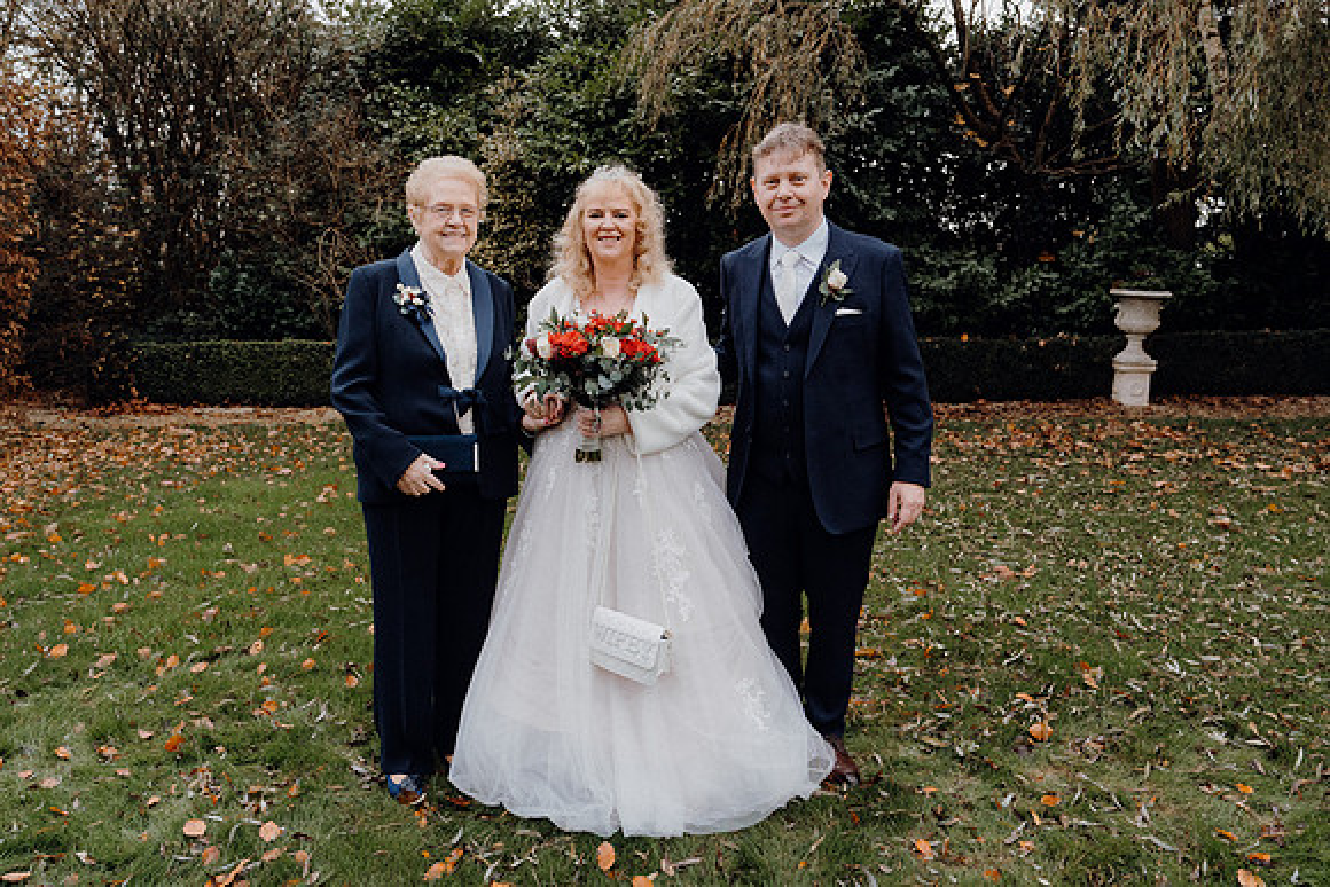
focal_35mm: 28
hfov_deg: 65.5
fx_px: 1035
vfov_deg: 46.4
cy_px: 444
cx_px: 665
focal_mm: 28
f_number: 5
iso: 3200
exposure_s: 1/250
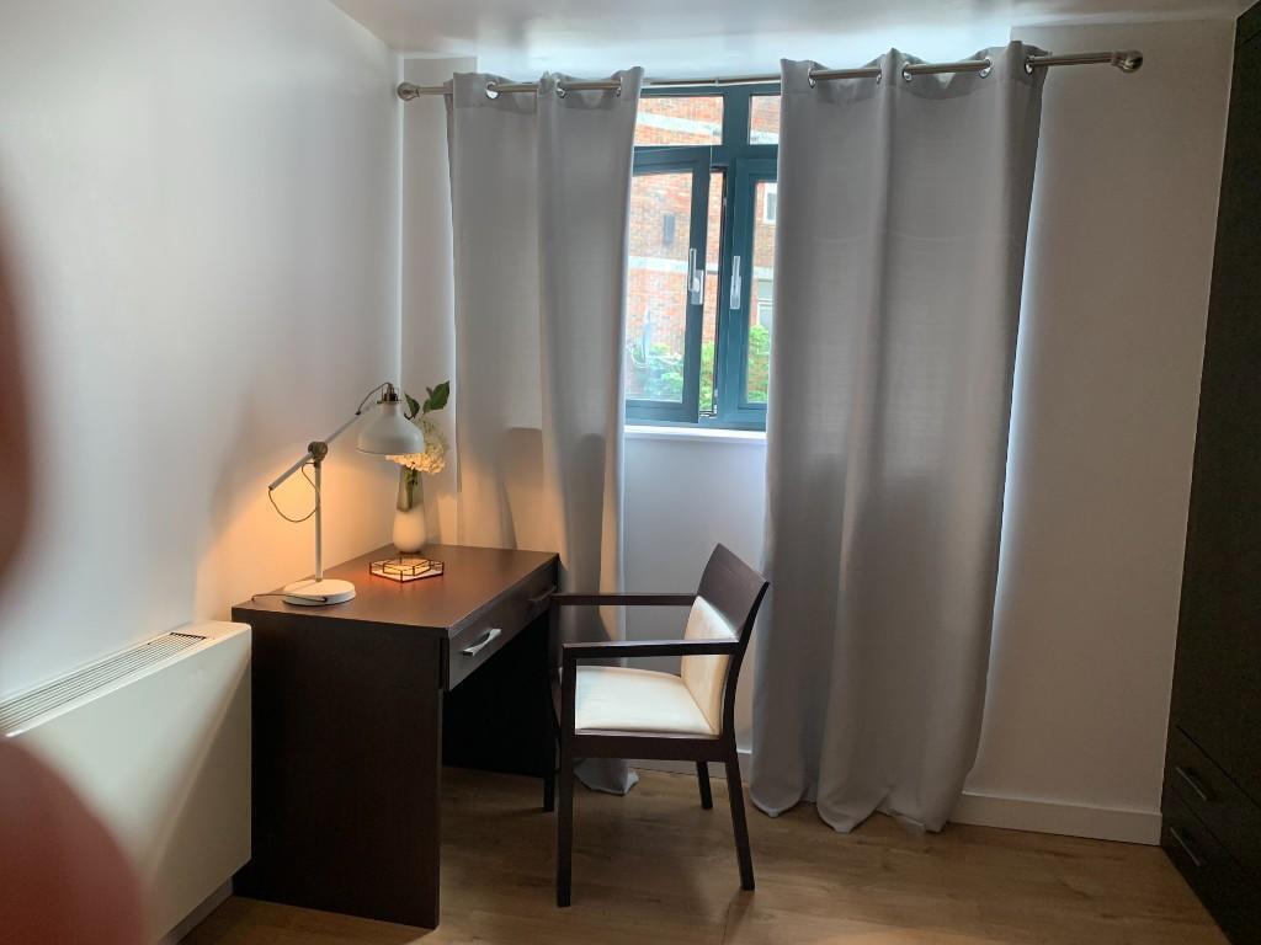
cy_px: 472
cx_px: 630
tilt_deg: -5.9
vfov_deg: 53.1
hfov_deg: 67.3
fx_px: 947
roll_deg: -1.3
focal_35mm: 26
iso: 100
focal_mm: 4.25
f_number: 1.8
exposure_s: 1/50
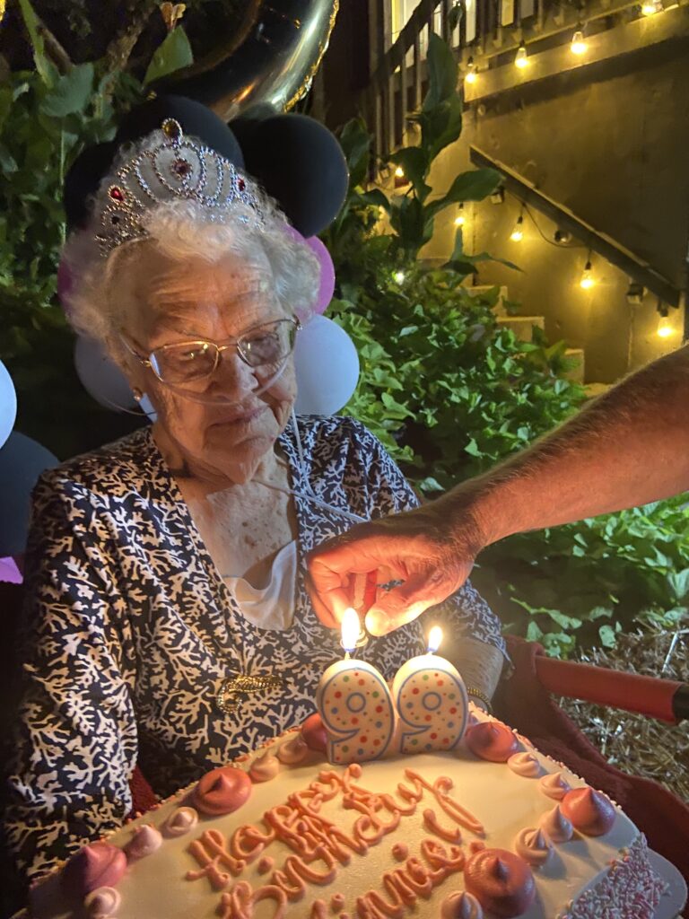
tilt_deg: -12.2
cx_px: 344
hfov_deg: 53.1
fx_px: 690
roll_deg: +3.8
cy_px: 460
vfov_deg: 67.3
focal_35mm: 26
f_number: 1.8
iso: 800
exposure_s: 1/17
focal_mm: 4.25
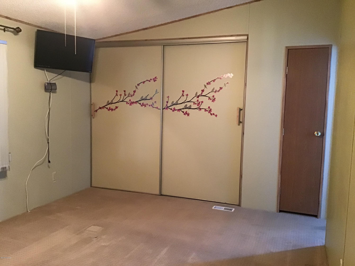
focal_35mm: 31
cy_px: 133
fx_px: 318
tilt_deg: -4.5
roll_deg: -2.0
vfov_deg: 45.4
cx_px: 178
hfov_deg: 58.4
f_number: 2.4
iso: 400
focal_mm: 3.3
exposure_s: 1/15
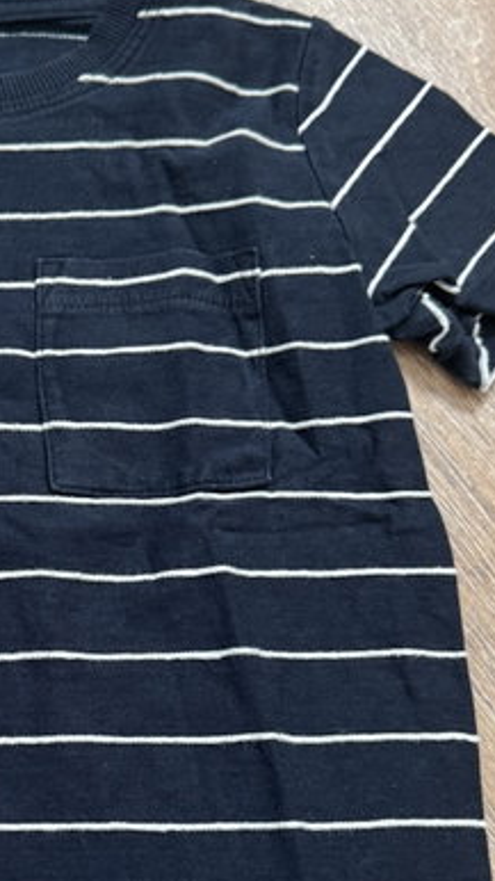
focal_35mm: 56
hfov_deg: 20.5
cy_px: 563
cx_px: -43
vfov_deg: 37.0
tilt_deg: -72.2
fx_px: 1307
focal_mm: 6.76
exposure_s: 1/100
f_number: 1.78
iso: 200
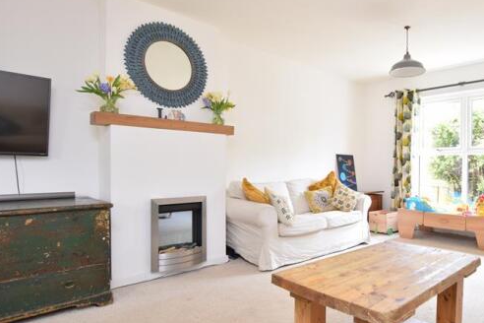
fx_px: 323
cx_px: 317
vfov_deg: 53.1
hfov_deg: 71.9
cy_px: 170
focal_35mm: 24
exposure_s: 1/13
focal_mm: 12
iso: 320
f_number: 8
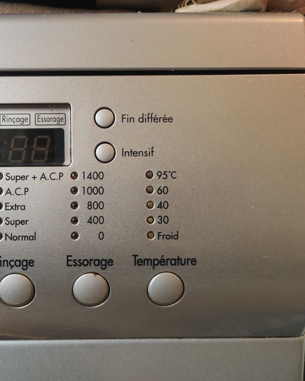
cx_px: 72
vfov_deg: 50.3
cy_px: 188
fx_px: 406
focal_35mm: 36
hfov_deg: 39.9
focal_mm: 4.75
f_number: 1.65
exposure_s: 1/33
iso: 400
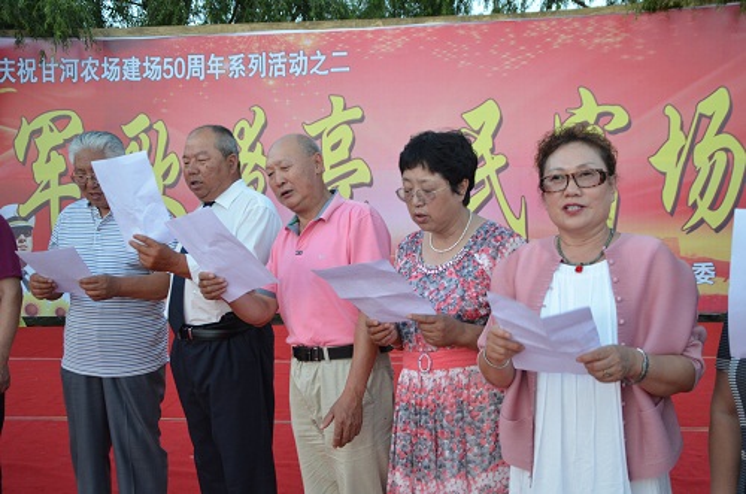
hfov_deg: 51.4
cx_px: 373
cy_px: 247
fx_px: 775
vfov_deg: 35.3
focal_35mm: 38
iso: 560
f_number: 4
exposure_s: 1/60
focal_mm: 25
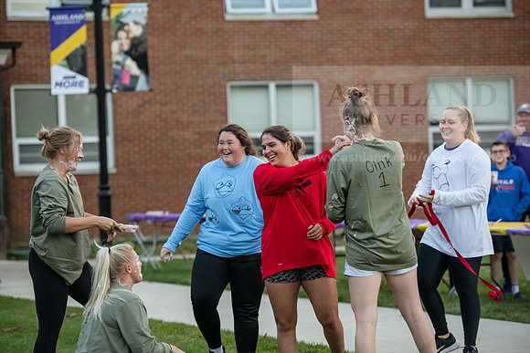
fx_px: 1841
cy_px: 176
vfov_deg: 11.0
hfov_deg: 16.4
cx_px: 265
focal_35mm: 125
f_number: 3.2
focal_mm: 125
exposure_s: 1/500
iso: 1000
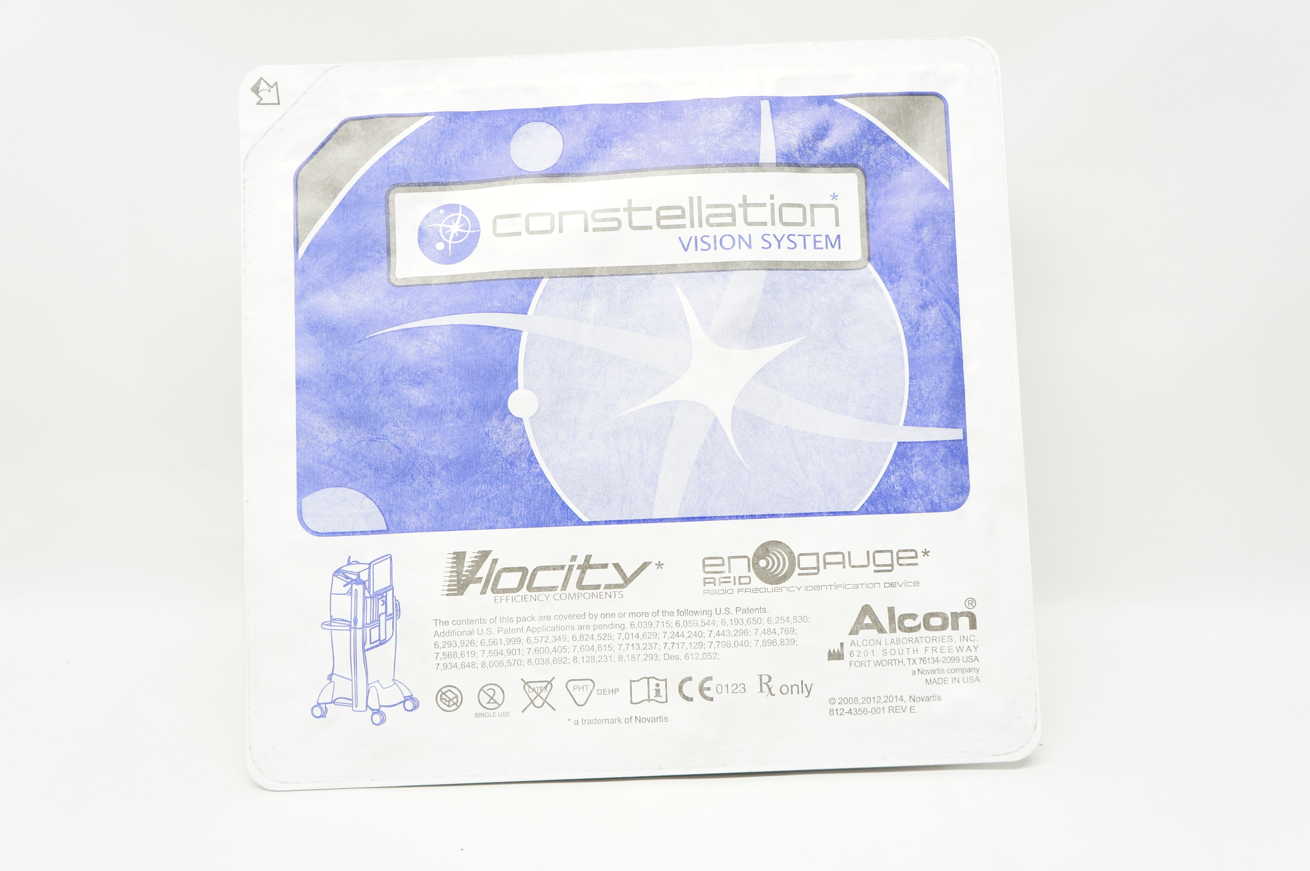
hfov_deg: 55.2
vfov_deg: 38.3
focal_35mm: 34
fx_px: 1254
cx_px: 655
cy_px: 436
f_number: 5.6
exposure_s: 1/125
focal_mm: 23
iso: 800
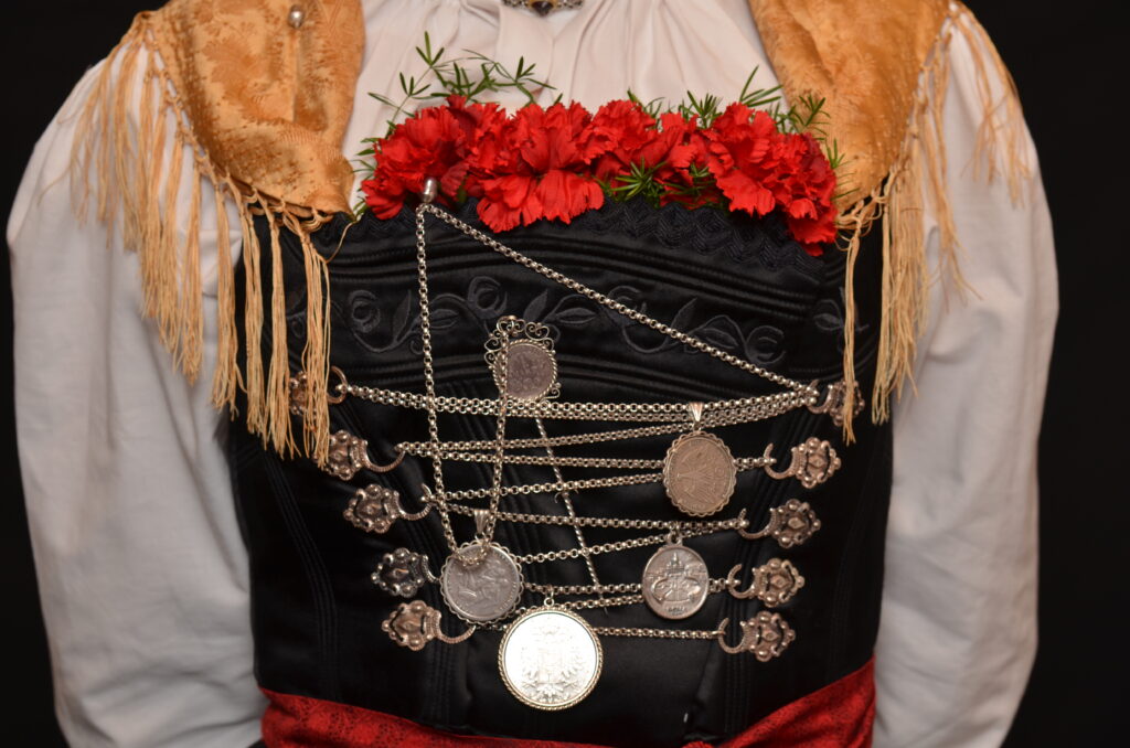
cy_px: 374
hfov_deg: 22.7
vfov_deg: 15.1
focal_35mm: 90
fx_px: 2819
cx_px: 565
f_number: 5.6
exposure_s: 1/125
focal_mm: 60
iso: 200
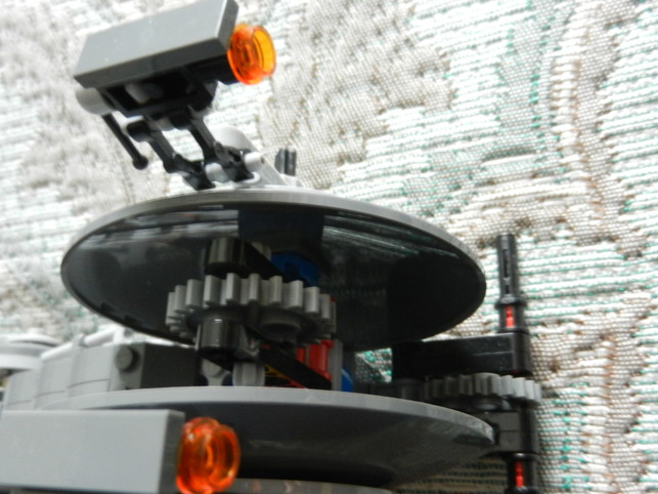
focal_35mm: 35
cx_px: 330
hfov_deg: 52.6
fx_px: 665
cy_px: 285
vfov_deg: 40.6
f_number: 3.5
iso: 400
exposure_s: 1/2.5
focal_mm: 4.5
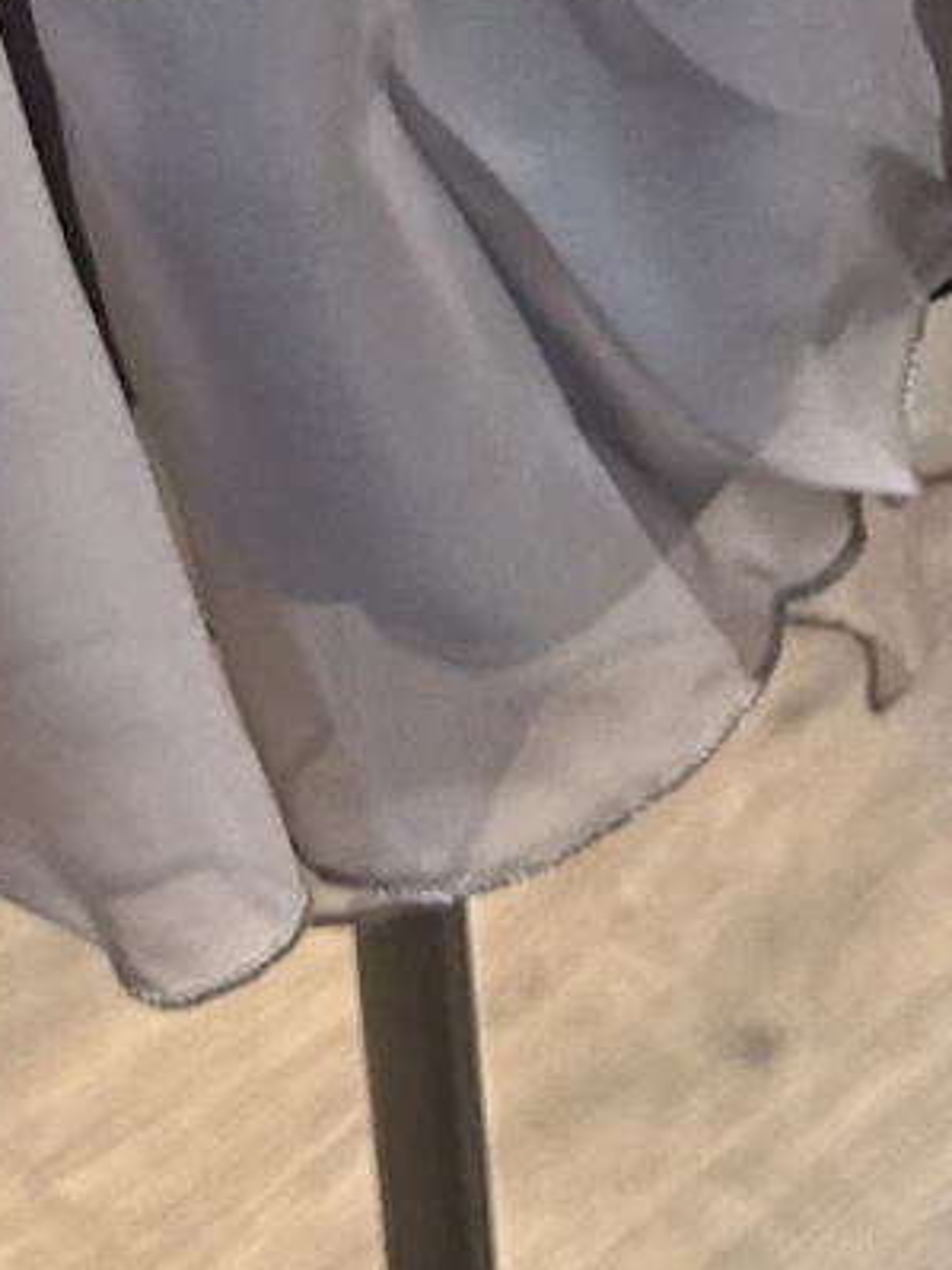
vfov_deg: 9.8
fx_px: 6274
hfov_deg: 8.6
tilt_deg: -20.7
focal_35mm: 171
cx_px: 904
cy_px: -2047
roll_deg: +1.2
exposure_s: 1/120
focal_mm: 6.86
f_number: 1.78
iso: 200
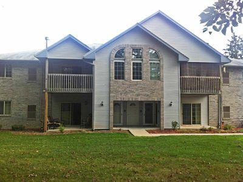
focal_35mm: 35
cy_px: 91
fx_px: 245
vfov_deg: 40.6
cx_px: 122
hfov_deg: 52.7
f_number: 2.8
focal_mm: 3.85
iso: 80
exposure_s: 1/183
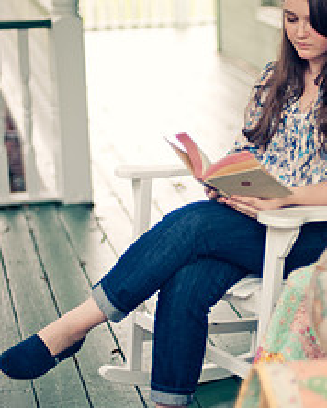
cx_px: 242
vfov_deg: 20.1
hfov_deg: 16.1
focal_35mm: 95
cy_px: 162
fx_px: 1148
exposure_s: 1/250
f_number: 1.4
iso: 200
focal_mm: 50
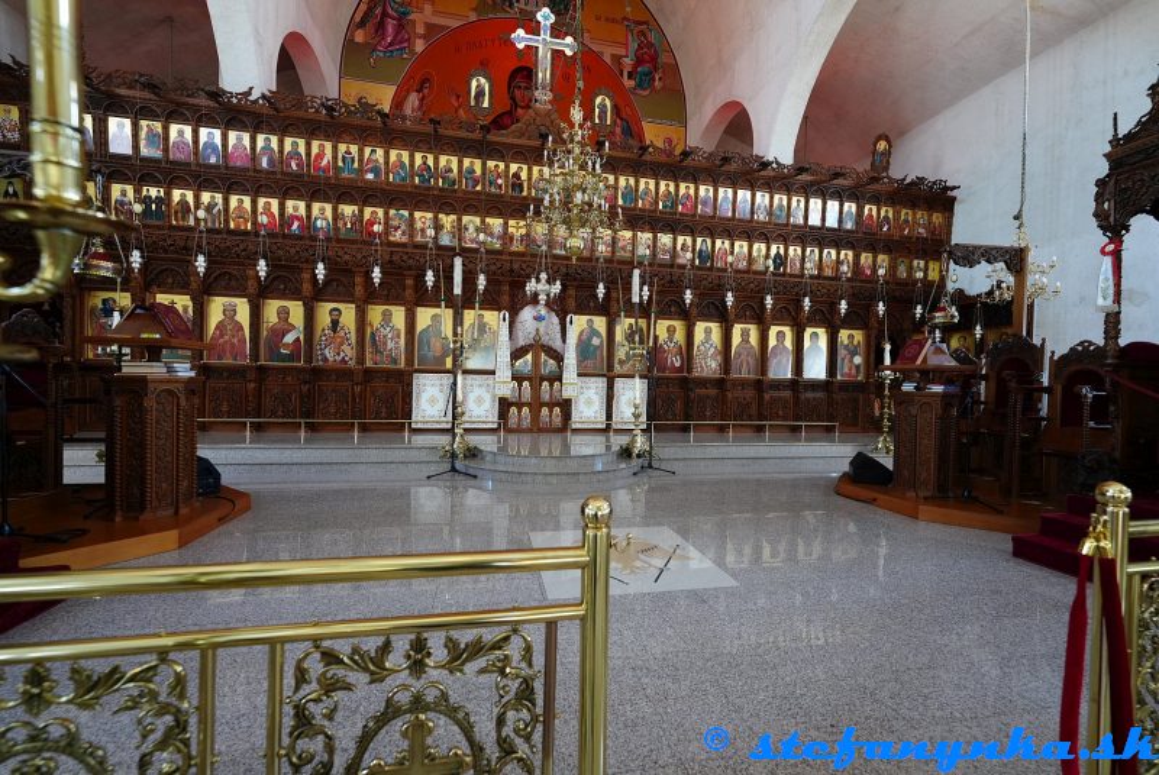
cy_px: 388
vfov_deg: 81.3
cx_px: 580
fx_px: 451
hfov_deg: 104.2
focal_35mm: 14
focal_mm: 14
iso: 800
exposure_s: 1/20
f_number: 4
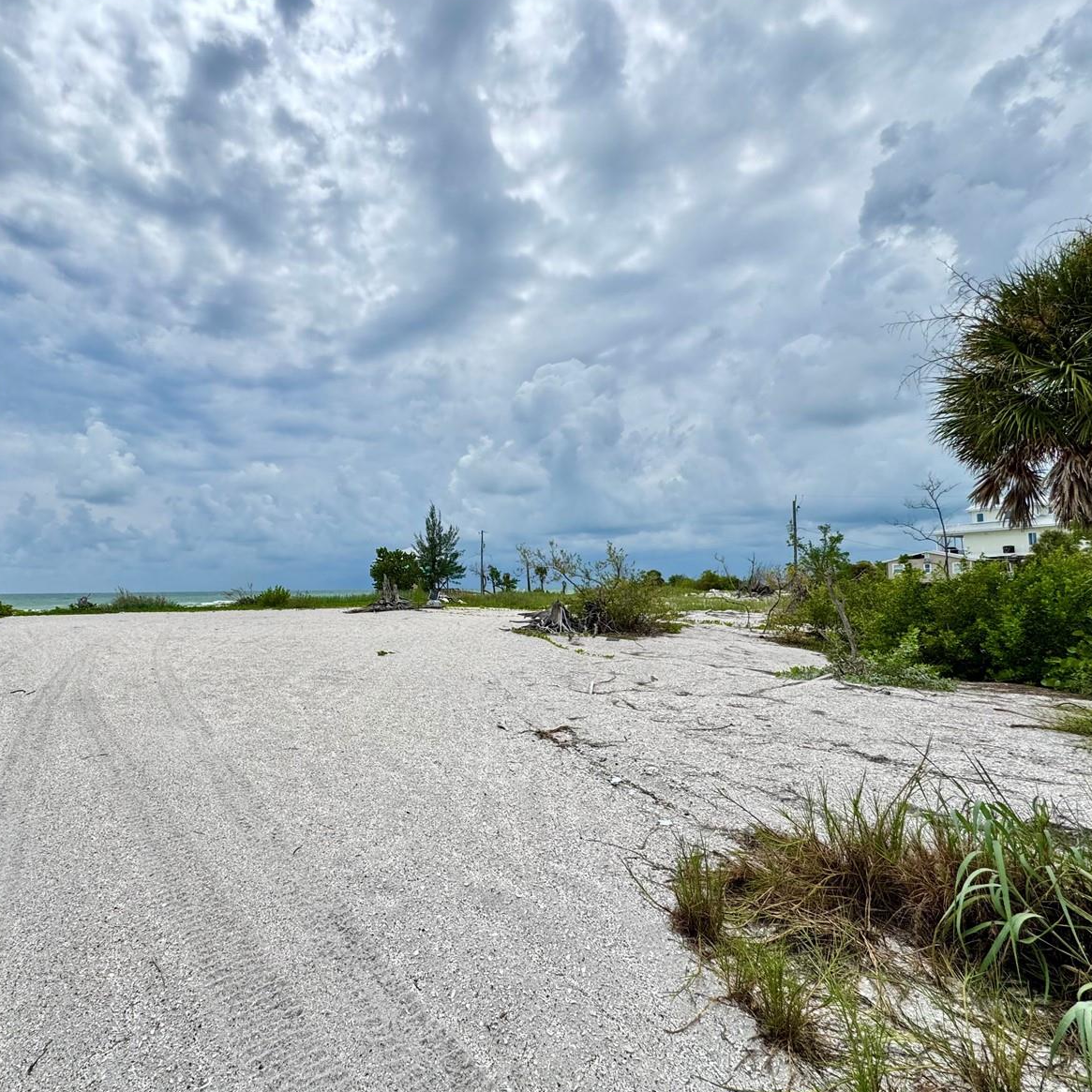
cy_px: 551
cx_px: 471
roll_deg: +0.8
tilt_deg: +2.9
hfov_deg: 83.5
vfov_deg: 84.0
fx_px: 607
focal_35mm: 17
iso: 50
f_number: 2.2
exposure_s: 1/2985
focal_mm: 2.22
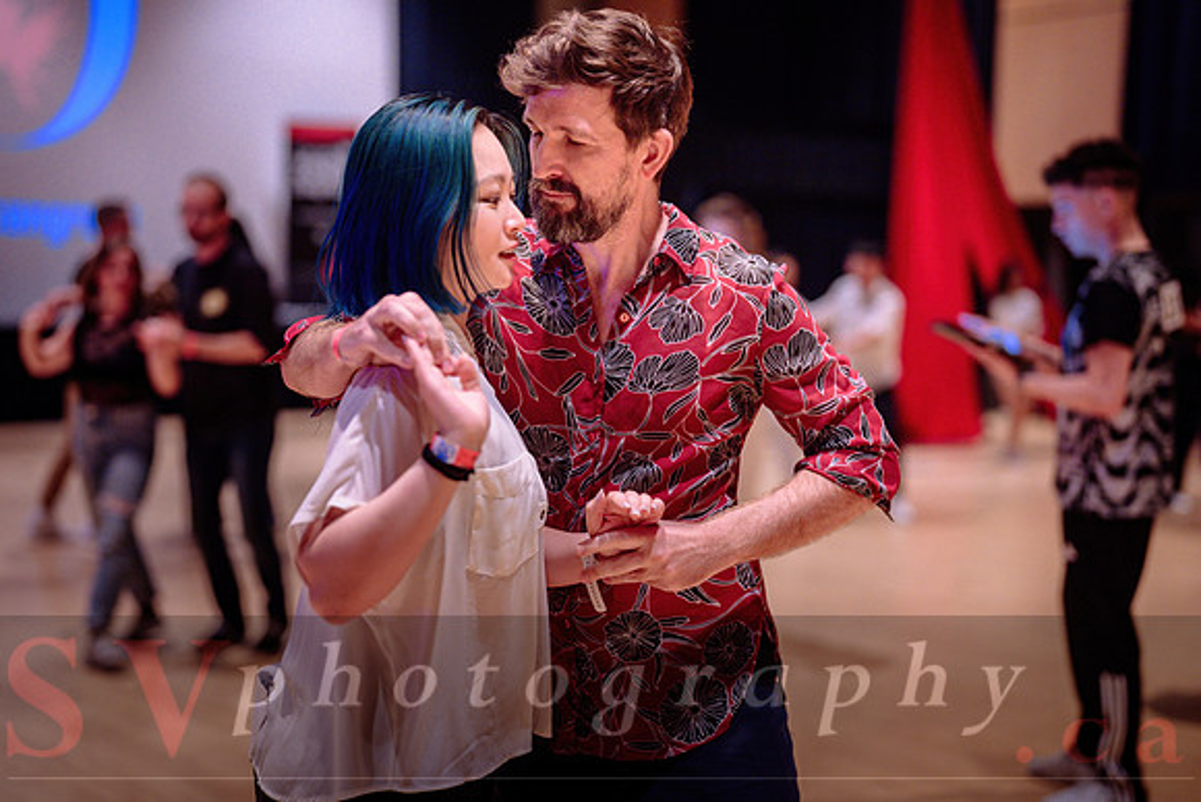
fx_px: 1796
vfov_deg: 25.2
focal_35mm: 54
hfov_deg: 37.0
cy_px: 417
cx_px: 555
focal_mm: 50
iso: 1600
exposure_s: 1/200
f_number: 1.4
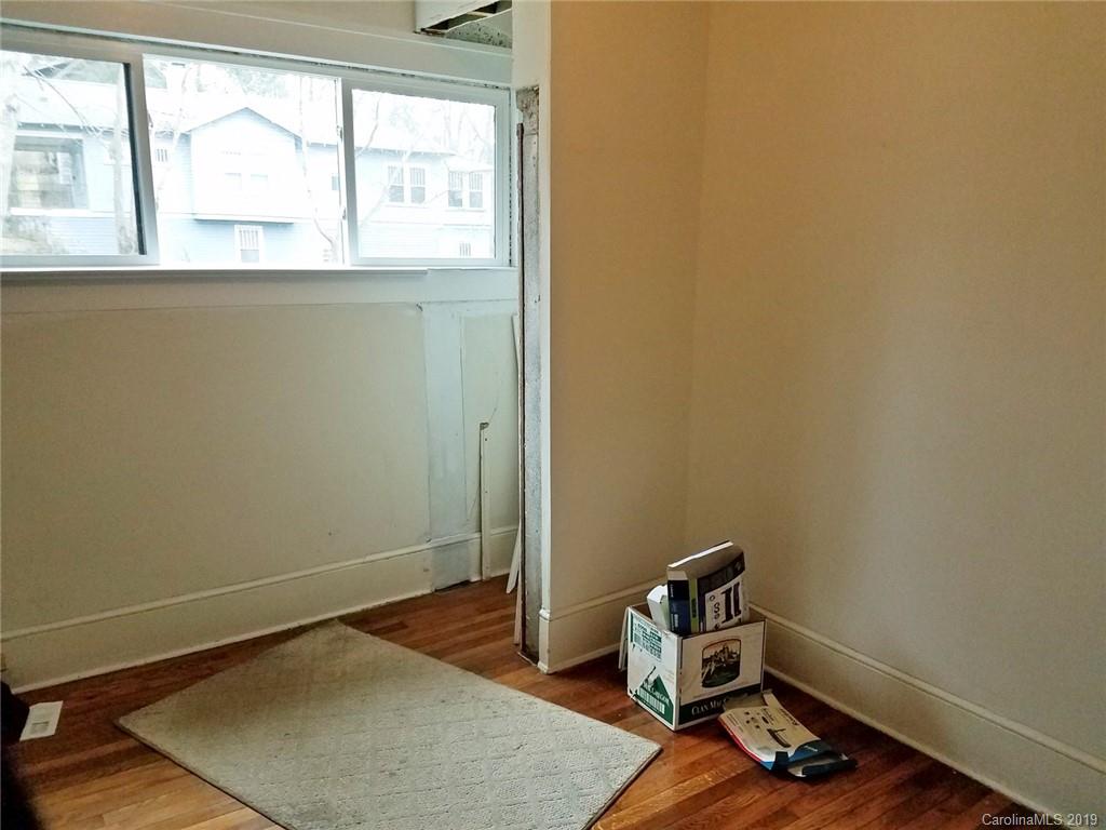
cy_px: 415
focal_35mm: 26
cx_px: 553
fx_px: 831
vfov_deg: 53.1
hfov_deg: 67.3
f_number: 1.7
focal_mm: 4.2
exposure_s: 1/60
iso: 125
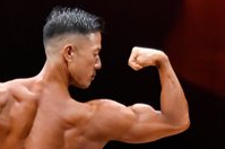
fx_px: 5847
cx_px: 81
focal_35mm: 937
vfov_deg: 1.5
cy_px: 194
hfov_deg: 2.2
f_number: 5.6
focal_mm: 160
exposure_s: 1/400
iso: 4000
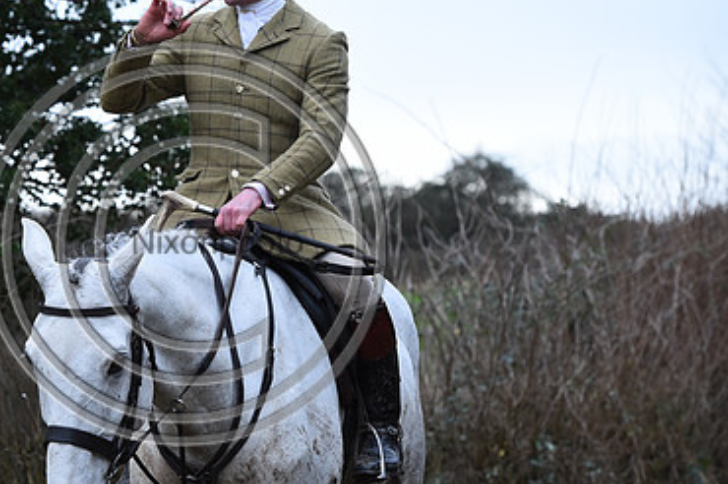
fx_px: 3960
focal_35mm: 196
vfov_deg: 7.0
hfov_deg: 10.5
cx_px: 161
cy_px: 216
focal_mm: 125
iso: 2800
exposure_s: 1/1250
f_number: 5.6
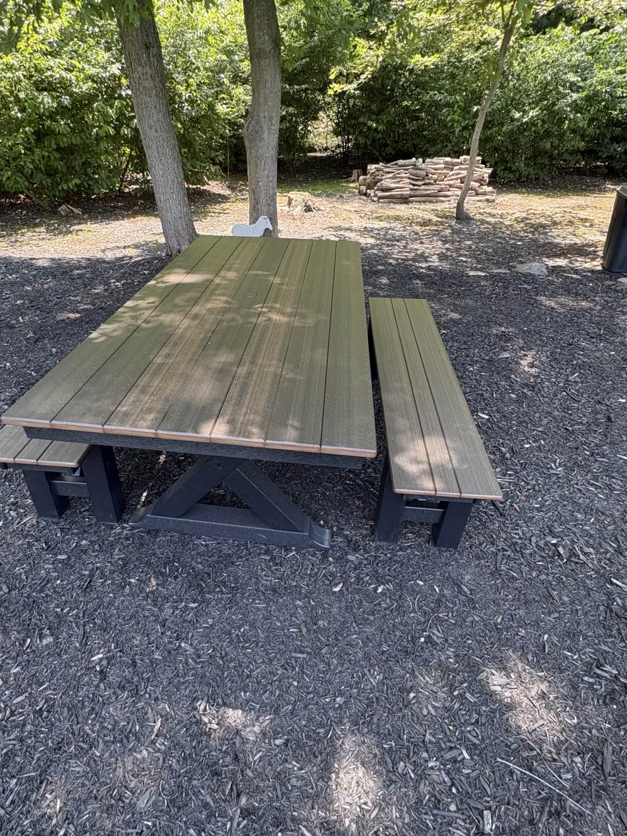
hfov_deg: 71.5
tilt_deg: -36.3
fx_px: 435
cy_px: 410
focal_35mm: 18
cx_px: 293
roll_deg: +0.0
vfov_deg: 87.7
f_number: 2.2
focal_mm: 2.22
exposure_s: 1/131
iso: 80
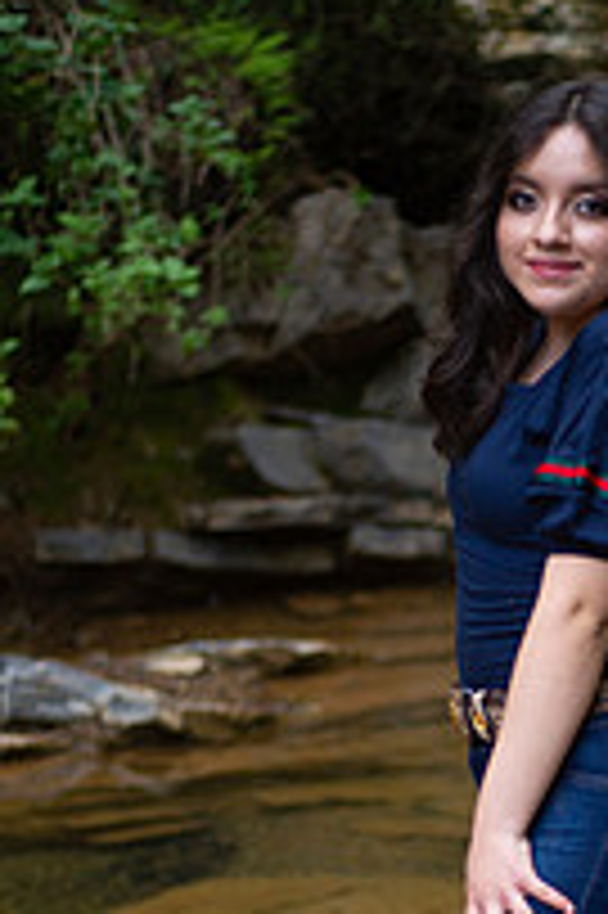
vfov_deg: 18.3
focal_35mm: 111
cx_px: 603
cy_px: 738
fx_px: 2817
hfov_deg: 12.2
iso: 400
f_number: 1.8
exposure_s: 1/2000
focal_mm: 50
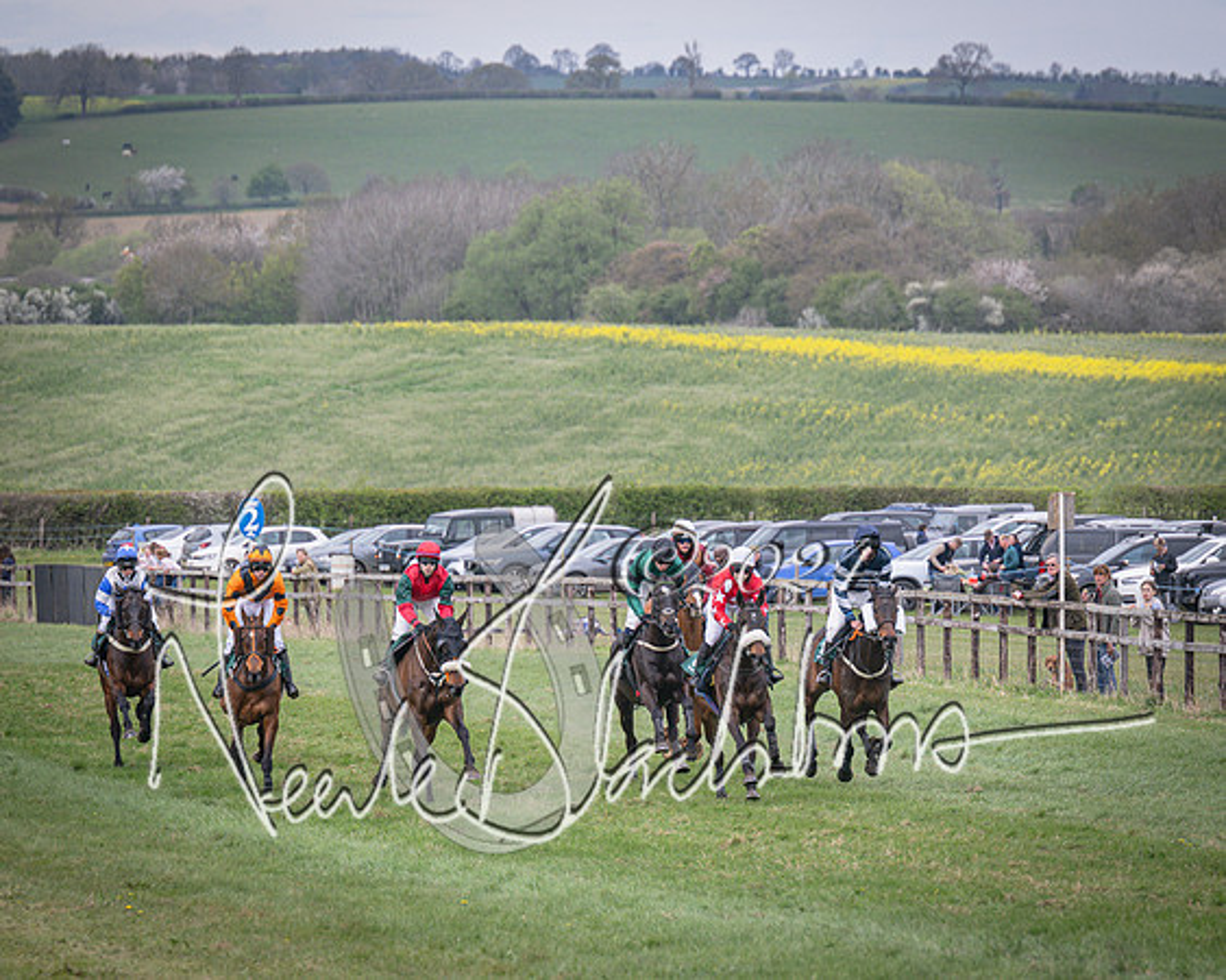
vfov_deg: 4.9
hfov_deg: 6.1
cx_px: 833
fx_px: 11496
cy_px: 641
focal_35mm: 317
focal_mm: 190
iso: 400
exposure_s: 1/800
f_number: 5
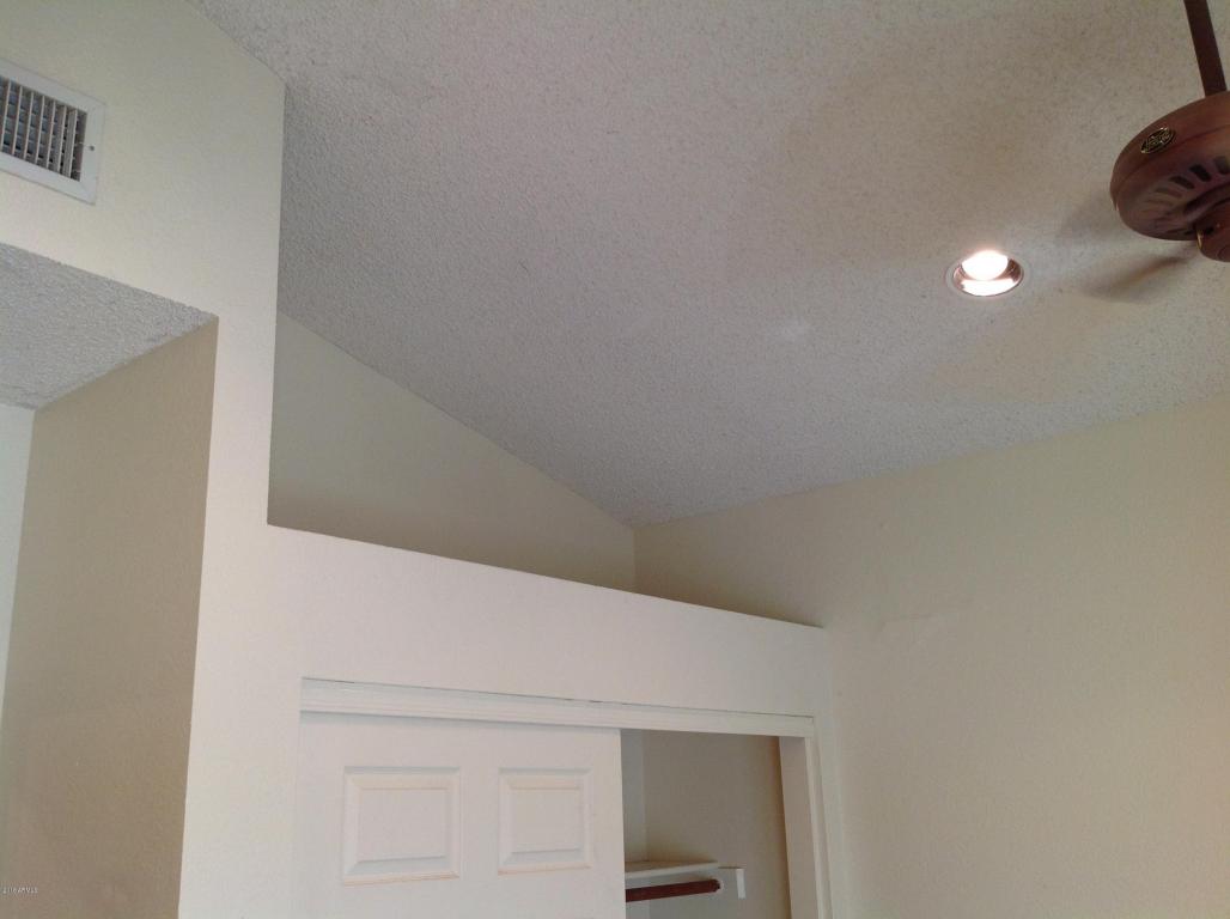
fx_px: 1242
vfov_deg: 40.6
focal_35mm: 35
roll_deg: +2.1
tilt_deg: +16.3
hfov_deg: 52.7
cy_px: 460
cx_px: 615
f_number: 2.4
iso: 64
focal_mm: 4.28
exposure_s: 1/30
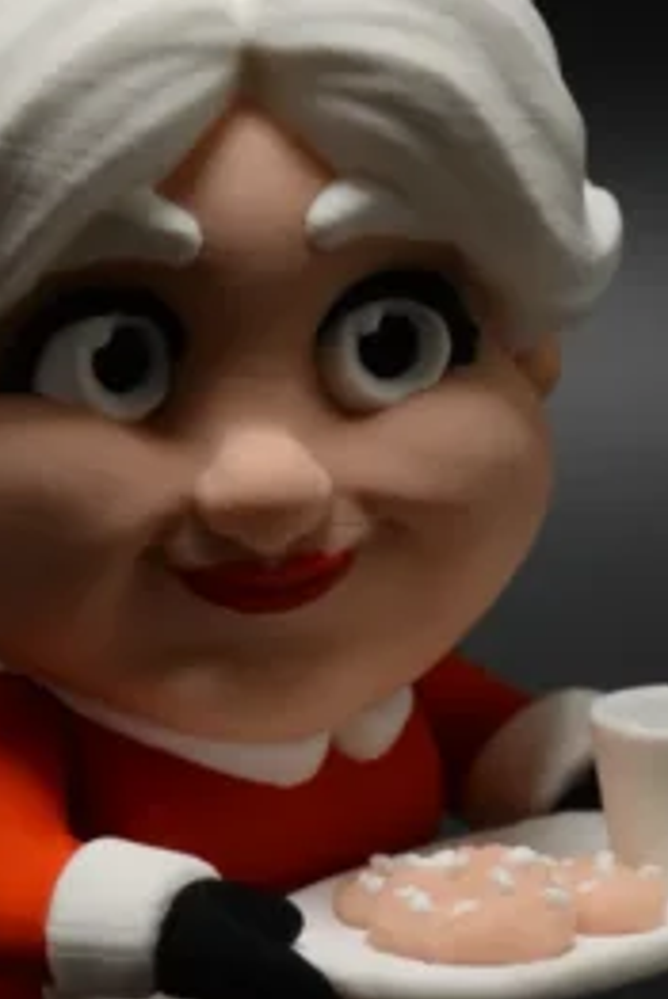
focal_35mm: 319
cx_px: 240
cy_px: 610
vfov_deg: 6.5
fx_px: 8866
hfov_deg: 4.3
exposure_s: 1/60
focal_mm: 62
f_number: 5.3
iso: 500
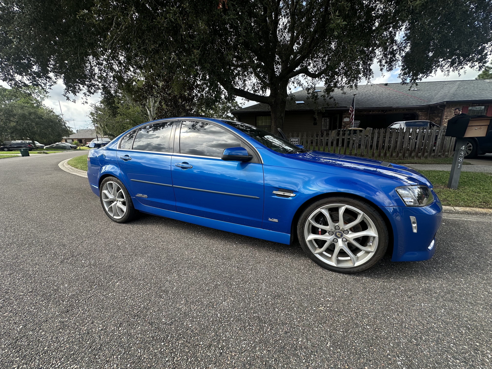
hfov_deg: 102.1
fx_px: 199
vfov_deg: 85.7
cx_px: 246
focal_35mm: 14
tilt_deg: -13.0
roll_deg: +1.7
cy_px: 184
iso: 40
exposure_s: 1/421
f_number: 2.2
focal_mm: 2.22
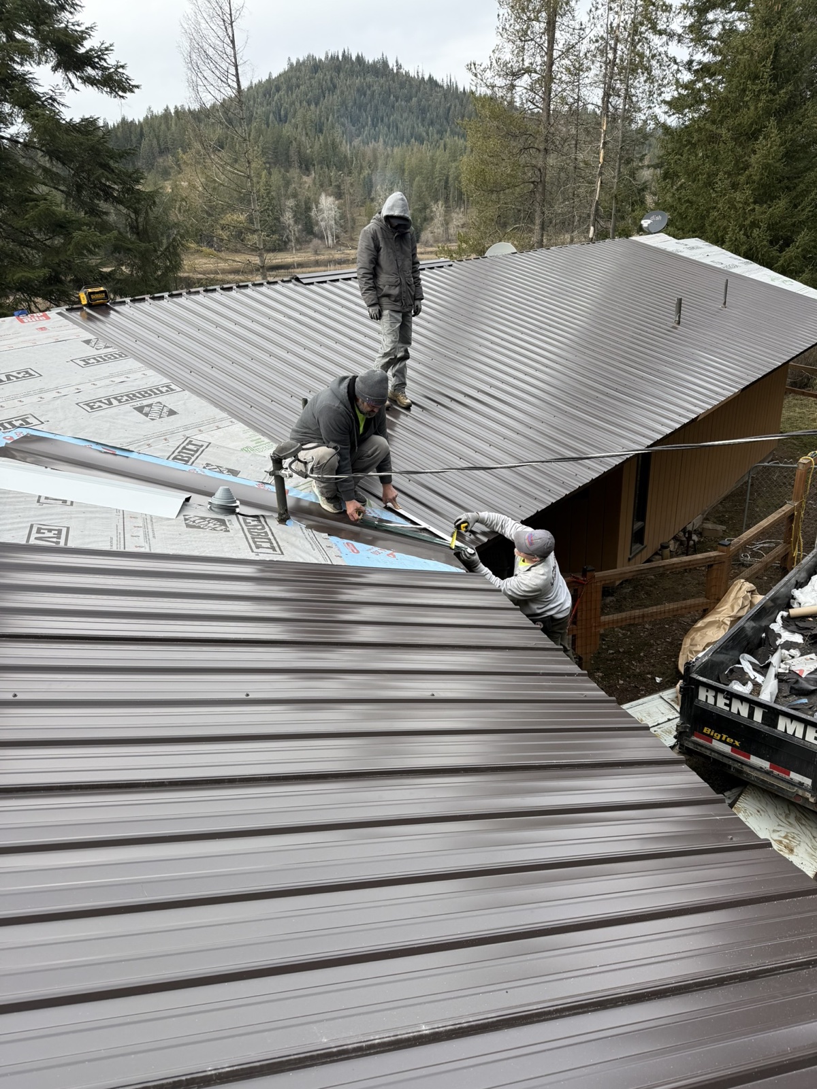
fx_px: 755
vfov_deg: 71.6
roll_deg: +3.0
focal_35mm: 24
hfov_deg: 56.8
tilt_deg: -22.8
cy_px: 544
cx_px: 408
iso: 80
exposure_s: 1/849
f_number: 1.78
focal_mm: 6.76
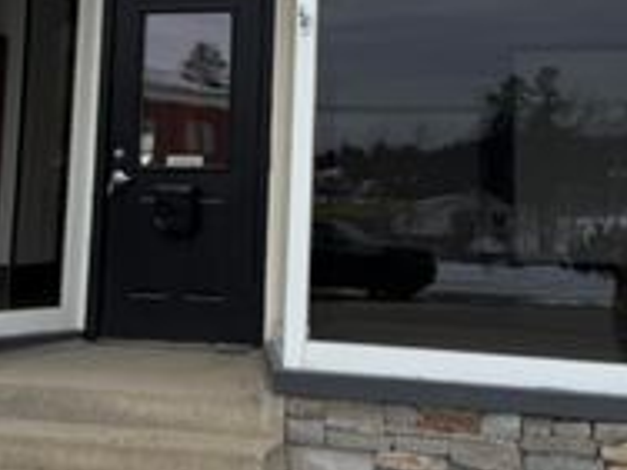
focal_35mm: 64
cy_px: 55
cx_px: 290
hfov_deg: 30.3
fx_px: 1159
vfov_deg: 22.4
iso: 80
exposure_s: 1/2801
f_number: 1.78
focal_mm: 6.76
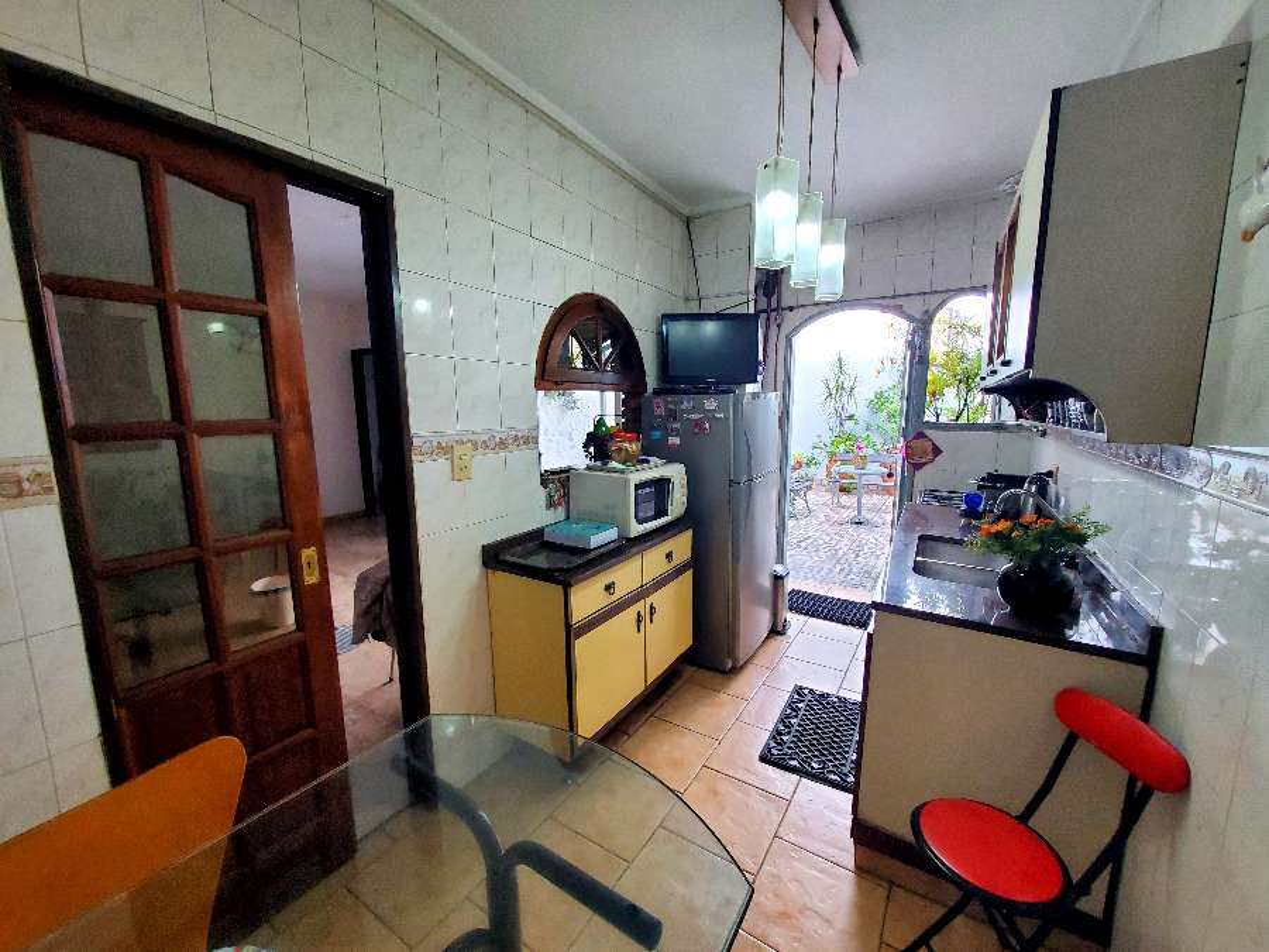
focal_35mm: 13
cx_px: 634
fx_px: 477
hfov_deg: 106.2
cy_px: 476
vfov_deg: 89.9
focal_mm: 1.8
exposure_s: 1/50
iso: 160
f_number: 2.2
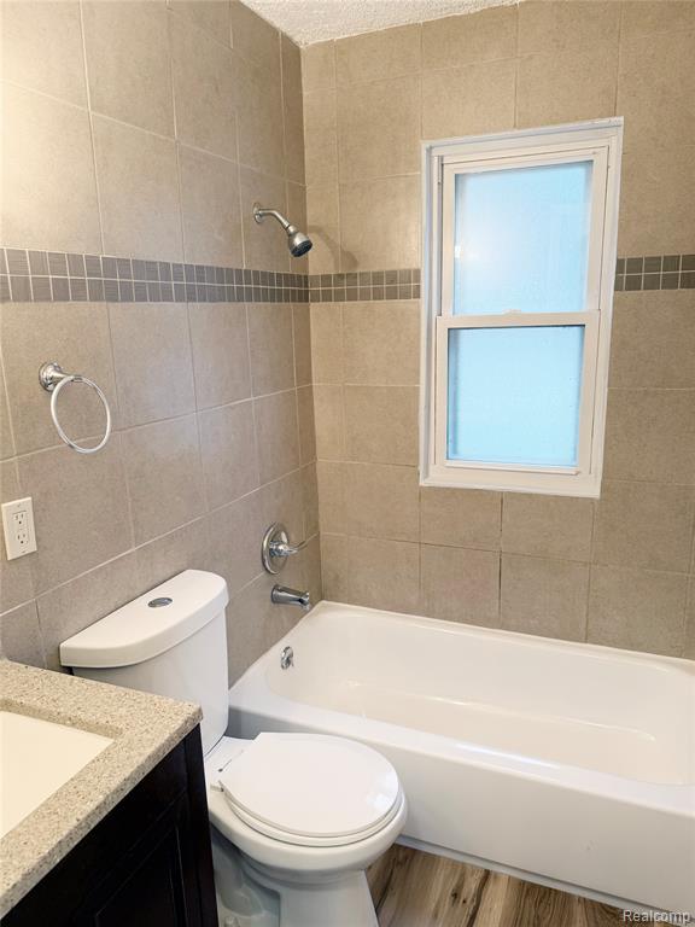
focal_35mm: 24
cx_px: 348
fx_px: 642
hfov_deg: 56.8
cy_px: 464
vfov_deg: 71.6
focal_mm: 6.76
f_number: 1.78
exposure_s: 1/60
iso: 125
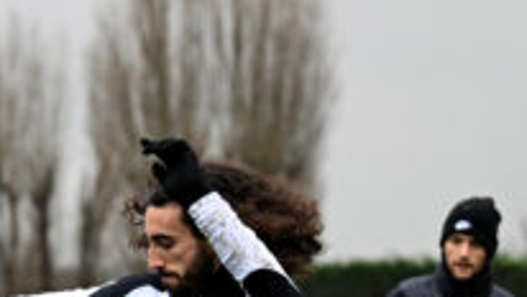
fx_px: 4319
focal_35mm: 309
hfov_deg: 6.9
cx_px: -266
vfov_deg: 3.9
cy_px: 463
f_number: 2.8
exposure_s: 1/1600
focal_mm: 81
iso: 1000
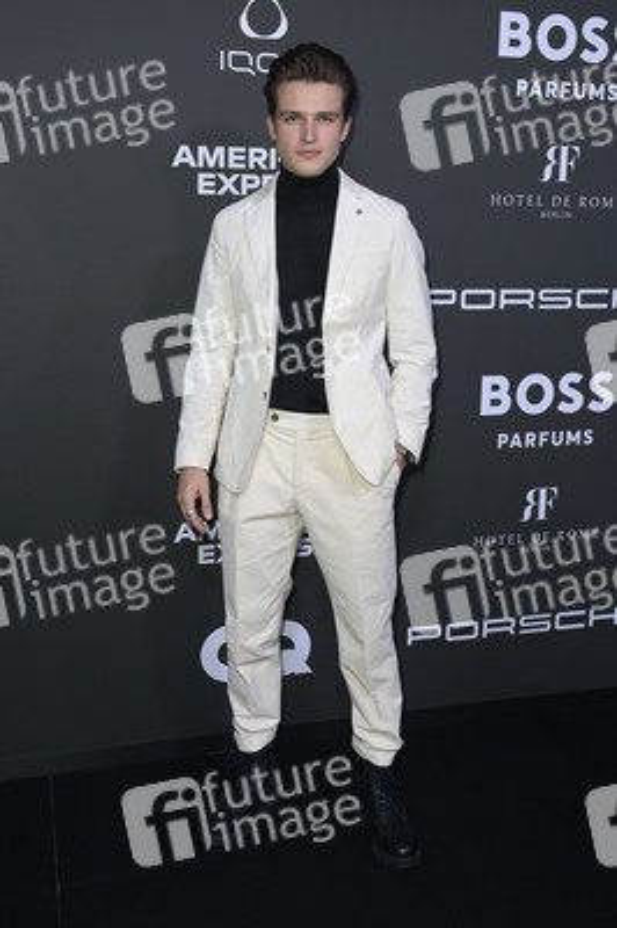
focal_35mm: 36
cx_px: 308
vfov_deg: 53.2
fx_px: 927
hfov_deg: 36.8
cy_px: 464
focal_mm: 36
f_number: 5.6
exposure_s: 1/250
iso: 1000
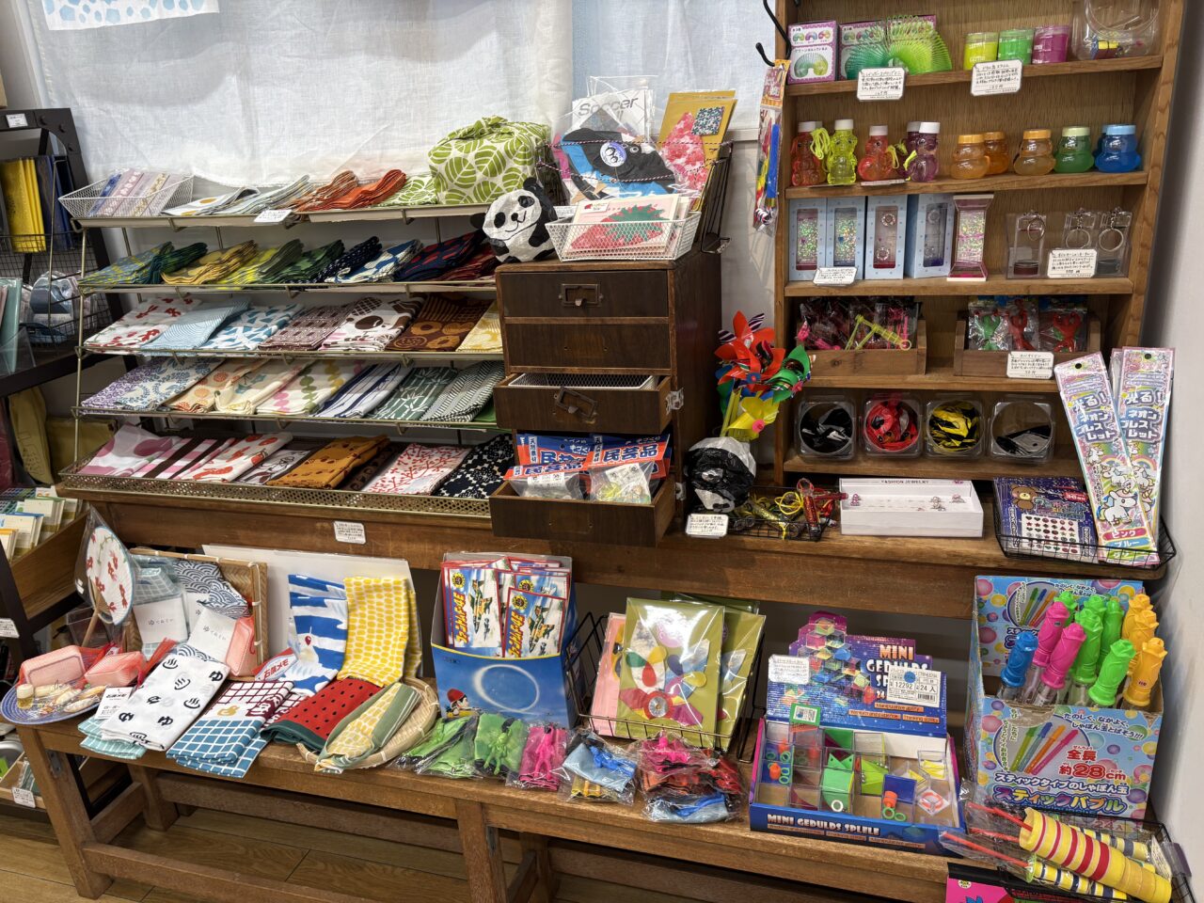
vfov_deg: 53.1
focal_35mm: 26
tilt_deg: -19.4
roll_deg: +4.4
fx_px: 904
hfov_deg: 67.3
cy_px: 452
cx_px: 602
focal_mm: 5.96
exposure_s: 1/100
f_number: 1.6
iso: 64
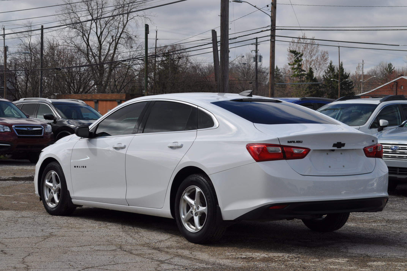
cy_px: 136
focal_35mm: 82
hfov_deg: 24.6
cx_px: 204
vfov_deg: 16.5
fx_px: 932
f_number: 11
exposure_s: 1/500
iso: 200
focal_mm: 55
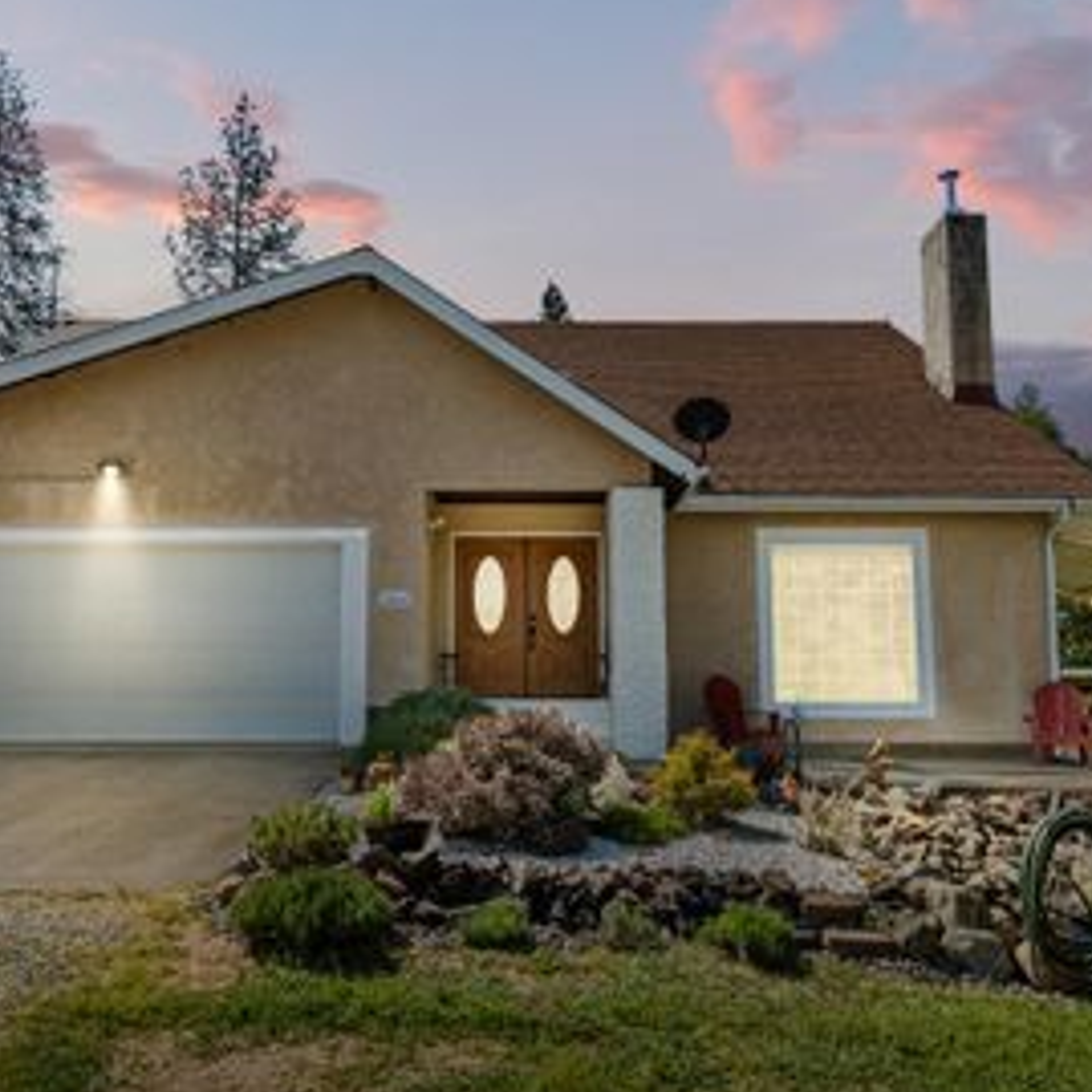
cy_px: 583
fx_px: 1071
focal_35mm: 30
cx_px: 511
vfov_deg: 54.0
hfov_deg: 54.0
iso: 400
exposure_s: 1/250
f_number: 8
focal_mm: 19
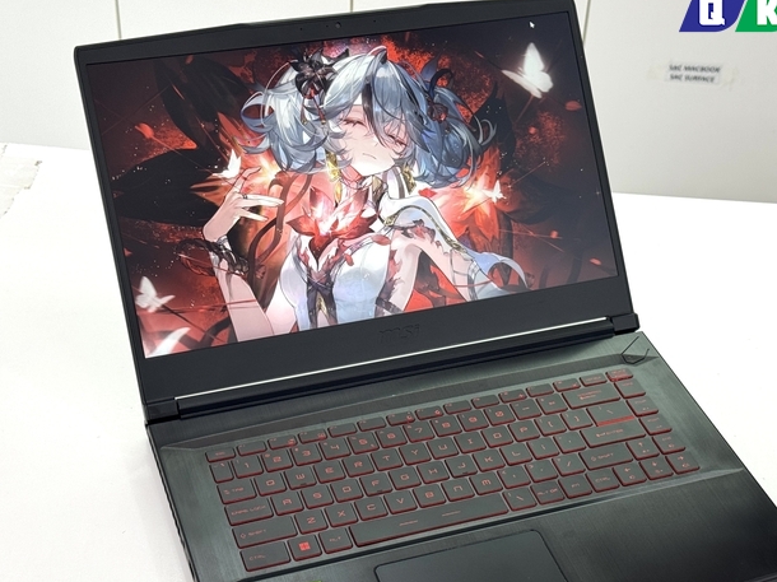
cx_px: 436
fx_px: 1414
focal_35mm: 63
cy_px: 348
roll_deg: -3.6
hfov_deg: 30.7
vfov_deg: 23.2
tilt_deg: -39.3
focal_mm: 6.76
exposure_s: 1/100
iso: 64
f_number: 1.78
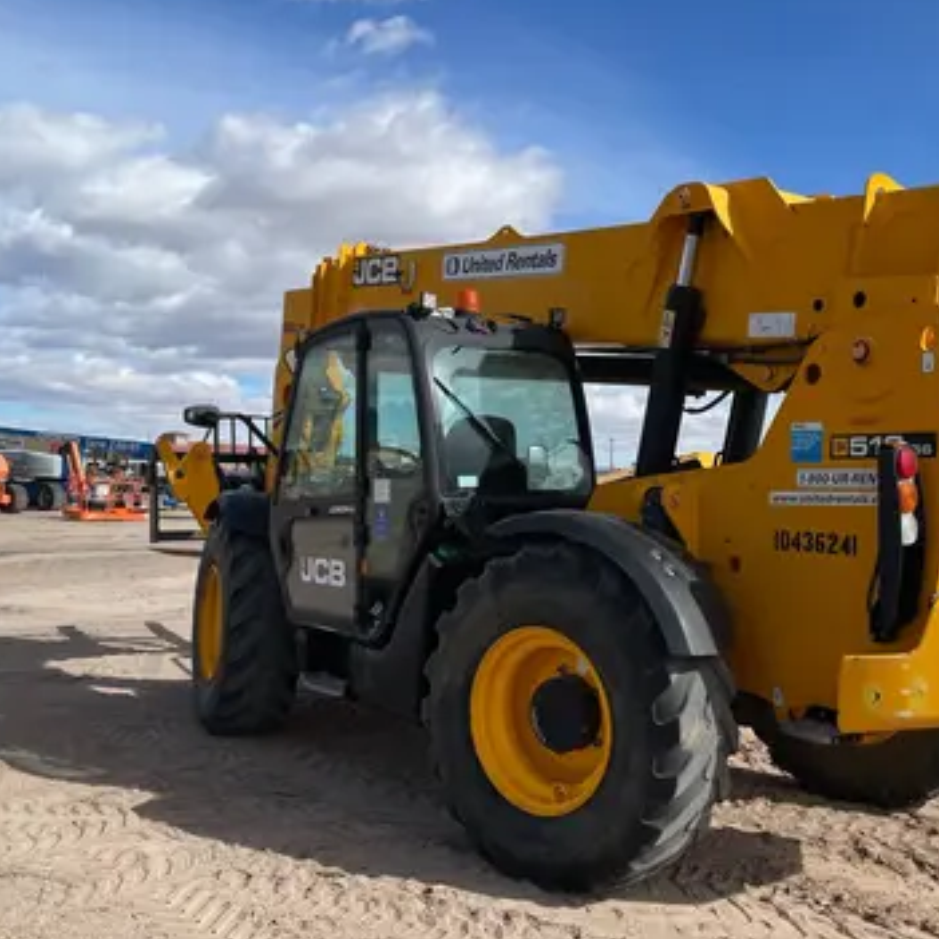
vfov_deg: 46.0
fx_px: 1105
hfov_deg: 45.7
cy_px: 480
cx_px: 581
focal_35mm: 36
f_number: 1.6
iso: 50
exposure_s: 1/4464
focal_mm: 4.2
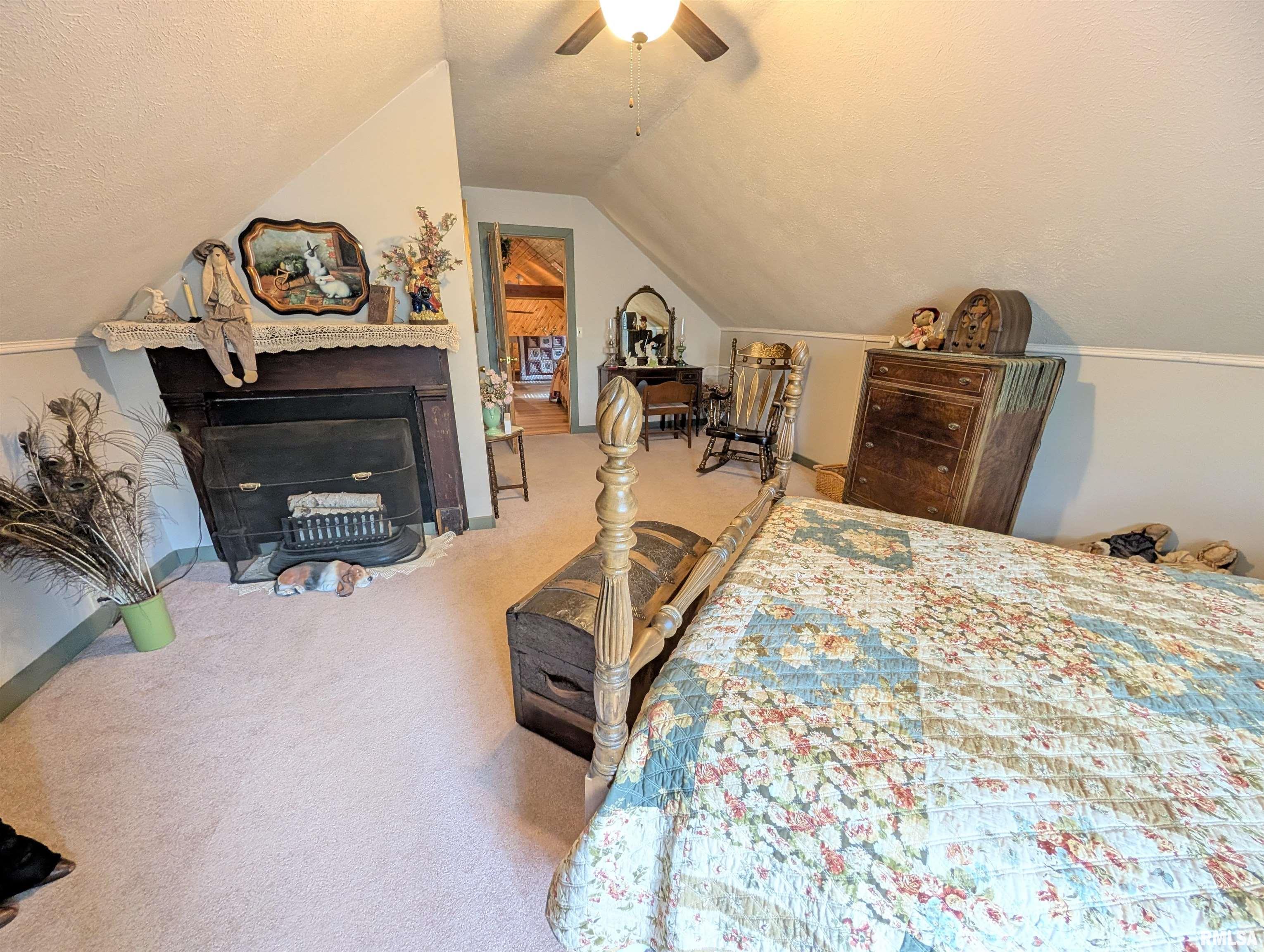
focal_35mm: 12
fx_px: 439
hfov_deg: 110.5
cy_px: 476
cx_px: 632
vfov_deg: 94.6
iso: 240
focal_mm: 2.02
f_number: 1.7
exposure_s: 1/40
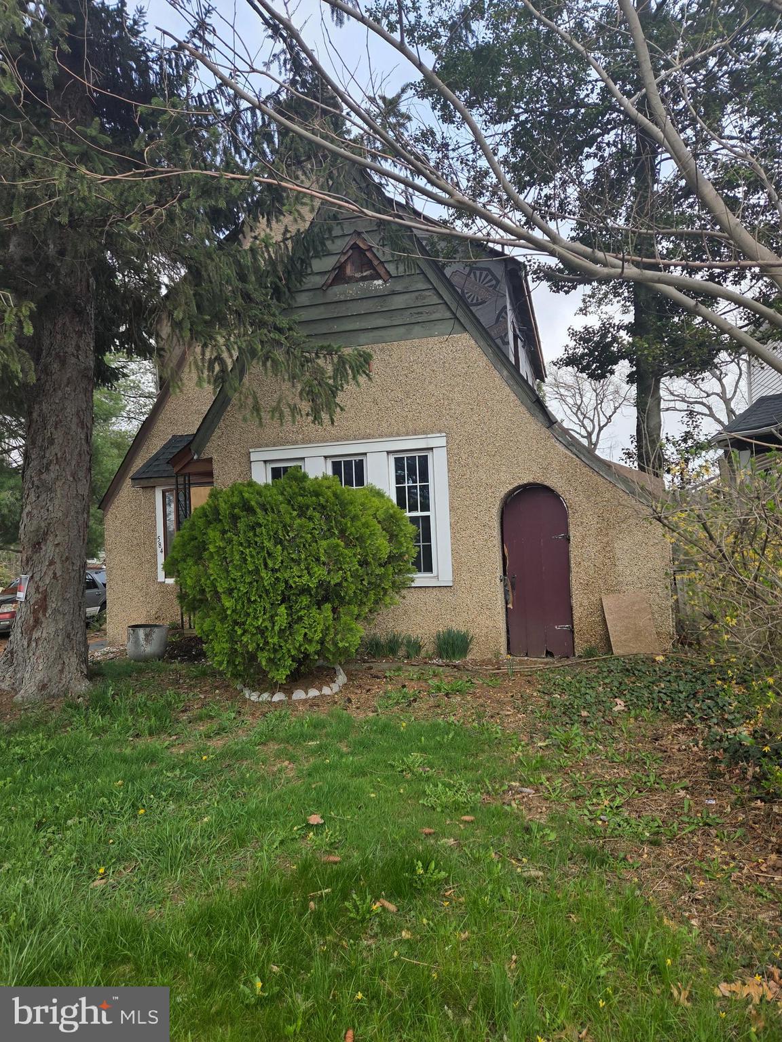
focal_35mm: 23
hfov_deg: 58.9
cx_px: 391
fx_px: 693
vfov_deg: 73.9
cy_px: 521
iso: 80
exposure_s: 1/2054
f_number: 1.8
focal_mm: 5.4
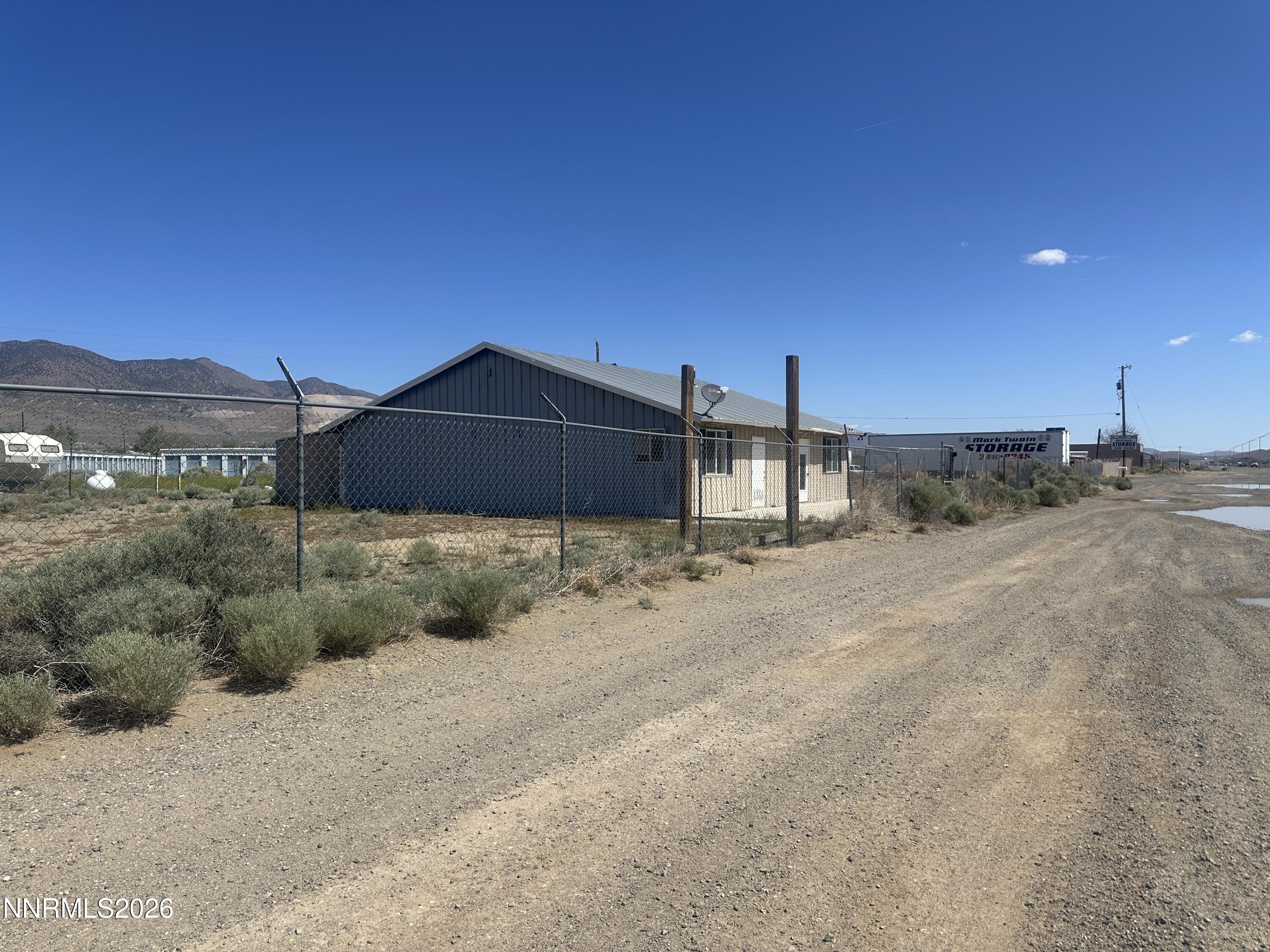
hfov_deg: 71.6
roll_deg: -0.9
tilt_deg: -0.4
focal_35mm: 24
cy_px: 476
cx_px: 635
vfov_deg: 56.8
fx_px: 881
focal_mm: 6.86
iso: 80
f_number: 1.78
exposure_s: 1/7042
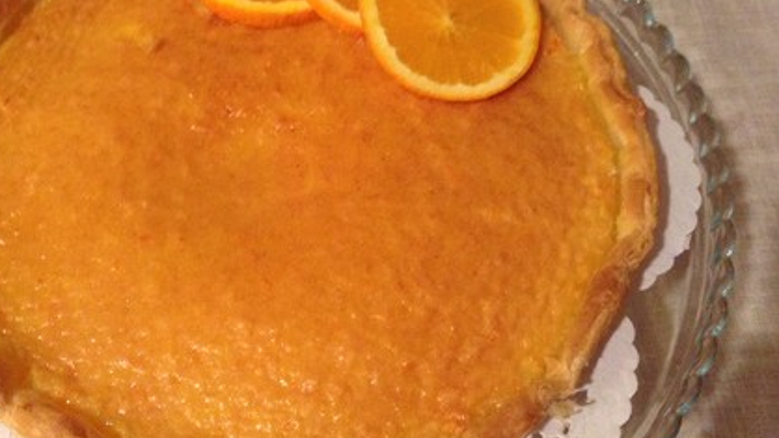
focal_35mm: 43
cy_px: 185
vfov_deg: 27.7
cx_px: 322
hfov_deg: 47.2
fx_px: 888
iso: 250
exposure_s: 1/20
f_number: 2.4
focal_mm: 3.3
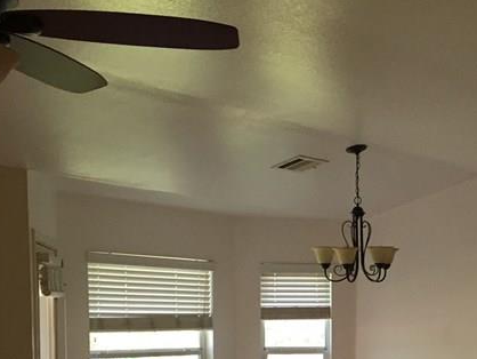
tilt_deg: -4.0
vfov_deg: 19.9
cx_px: 446
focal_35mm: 71
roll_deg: -0.1
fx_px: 979
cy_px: 382
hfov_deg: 26.3
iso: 40
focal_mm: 4.15
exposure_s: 1/30
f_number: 2.2
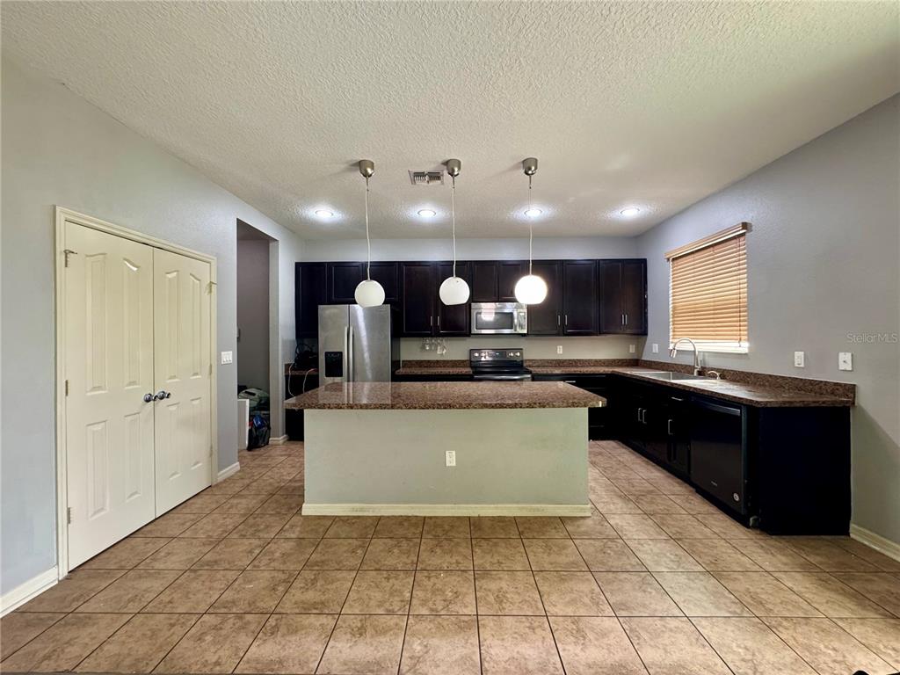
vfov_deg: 85.7
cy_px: 338
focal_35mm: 14
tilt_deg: -1.5
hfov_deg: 102.1
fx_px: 364
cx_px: 450
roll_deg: +0.5
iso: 320
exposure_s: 1/60
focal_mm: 2.22
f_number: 2.2
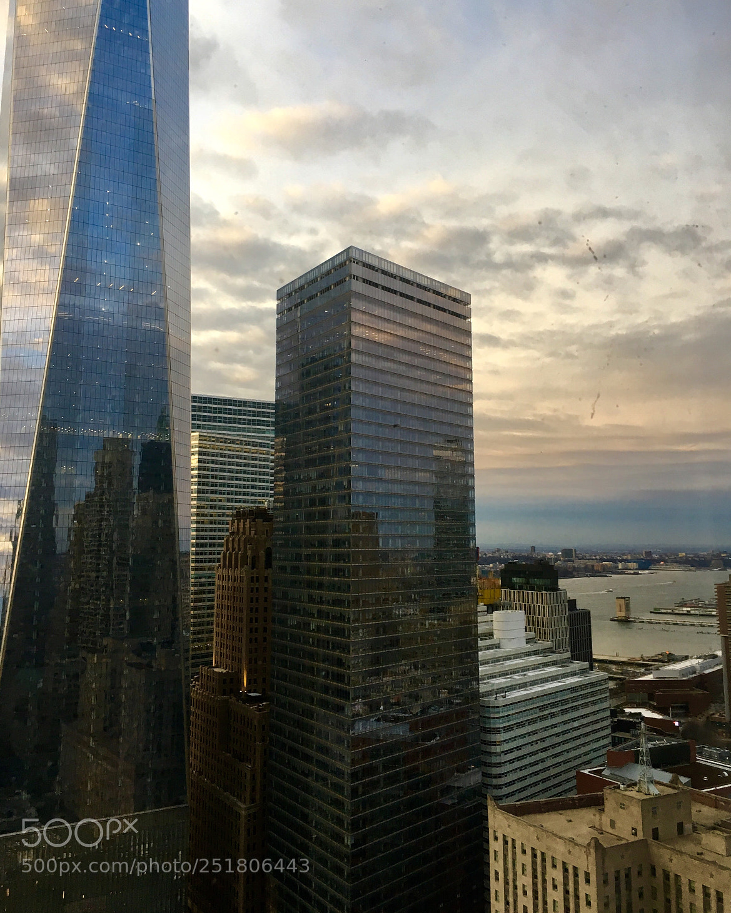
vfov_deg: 57.1
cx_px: 358
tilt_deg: +9.3
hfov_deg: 47.1
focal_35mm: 31
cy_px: 415
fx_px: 838
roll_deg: +0.5
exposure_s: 1/40
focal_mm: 4.15
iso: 32
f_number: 2.2
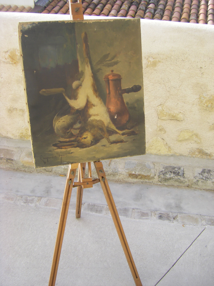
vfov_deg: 49.0
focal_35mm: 38
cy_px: 143
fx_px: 313
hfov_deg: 37.7
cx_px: 107
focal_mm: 6.3
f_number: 3.5
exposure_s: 1/200
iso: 64
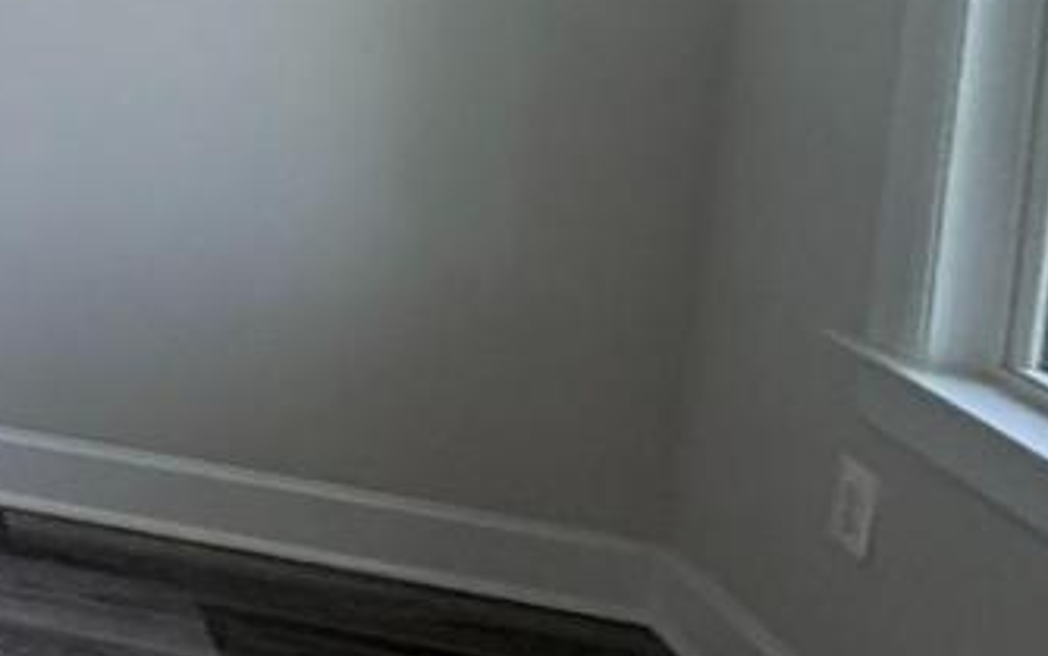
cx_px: -875
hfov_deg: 20.9
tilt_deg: -3.5
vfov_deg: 18.8
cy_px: -210
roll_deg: -2.9
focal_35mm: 64
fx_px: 1829
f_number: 2.2
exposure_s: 1/120
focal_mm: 2.22
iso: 200
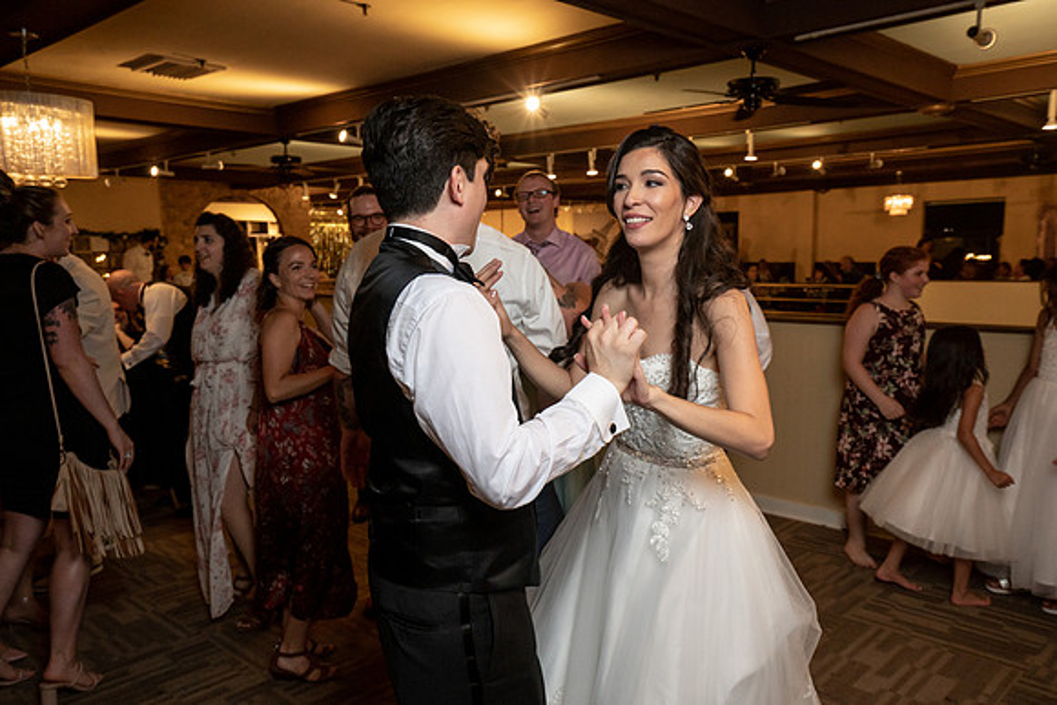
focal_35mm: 29
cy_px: 352
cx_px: 528
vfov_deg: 45.0
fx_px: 852
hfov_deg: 63.6
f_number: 5.6
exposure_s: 1/200
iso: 2000
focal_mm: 29
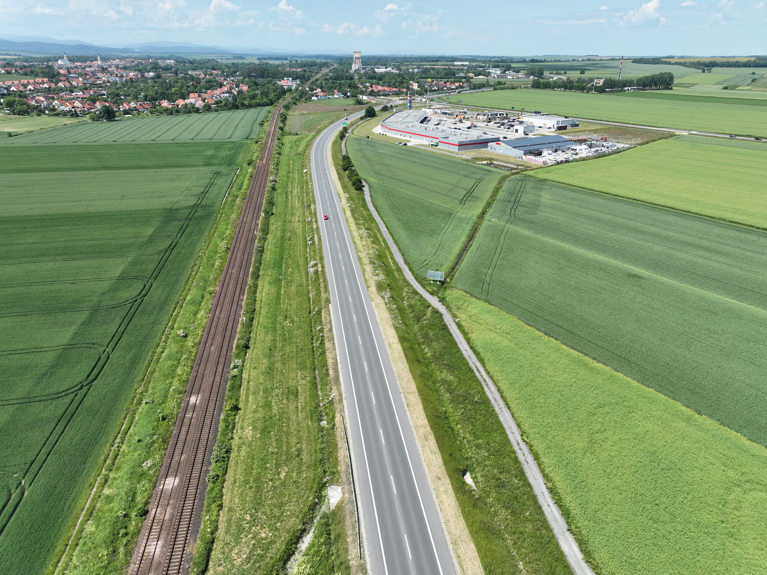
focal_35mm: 24
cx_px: 384
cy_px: 288
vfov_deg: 56.8
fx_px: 532
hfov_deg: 71.6
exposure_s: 1/1250
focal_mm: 12.29
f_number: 2.8
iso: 100
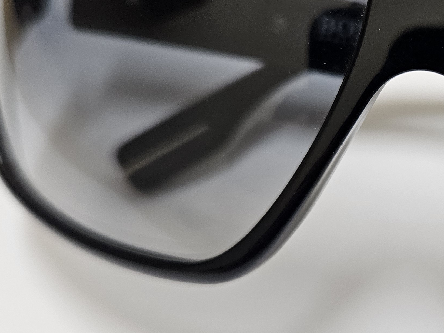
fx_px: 718
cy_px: 179
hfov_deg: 31.5
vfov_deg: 26.1
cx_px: 452
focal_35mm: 56
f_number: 1.8
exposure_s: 1/100
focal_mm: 5.4
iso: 250
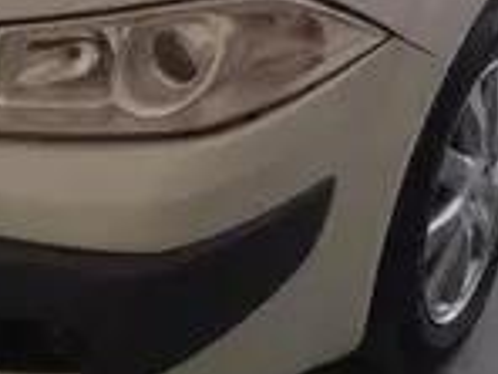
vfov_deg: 17.7
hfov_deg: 25.6
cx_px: 192
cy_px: -158
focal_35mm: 76
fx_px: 1093
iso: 90
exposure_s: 1/100
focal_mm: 5.95
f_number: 1.89
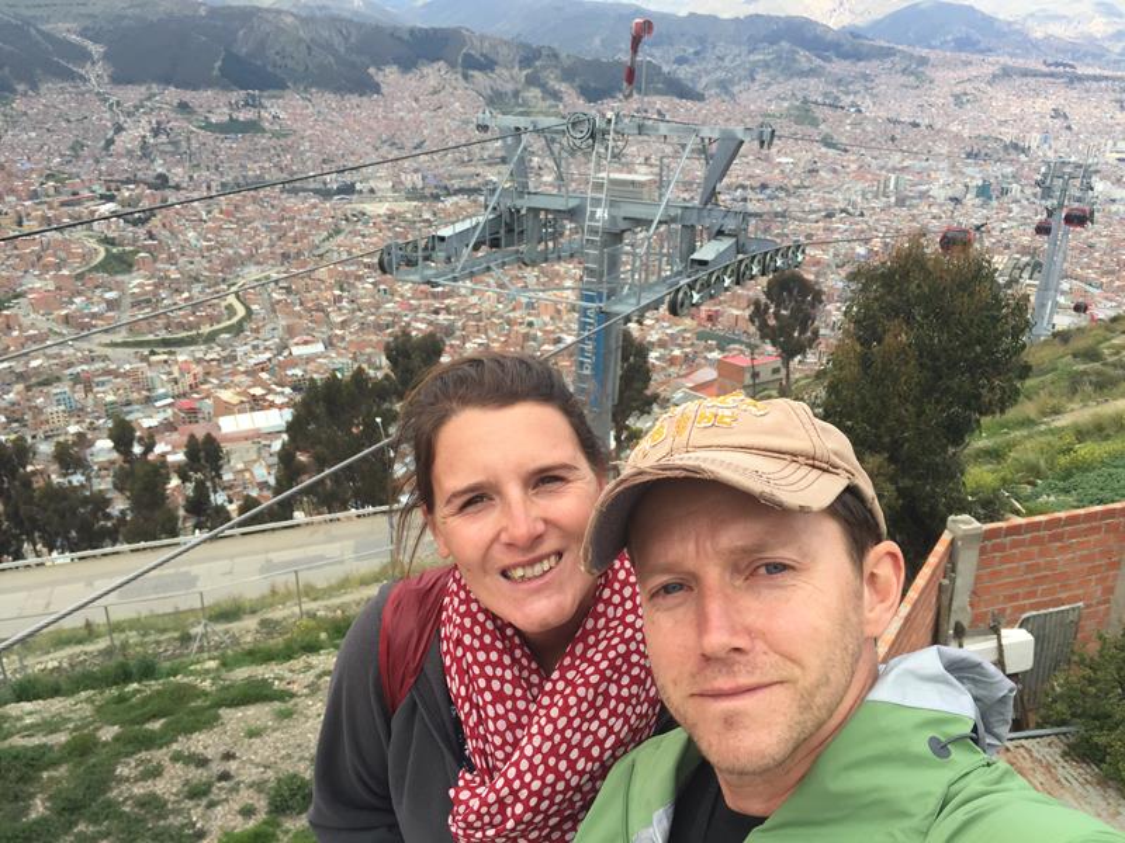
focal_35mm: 29
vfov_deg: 48.2
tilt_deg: -21.4
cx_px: 562
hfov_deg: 61.7
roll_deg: -1.0
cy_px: 422
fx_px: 942
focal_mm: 4.15
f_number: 2.2
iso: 32
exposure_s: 1/573
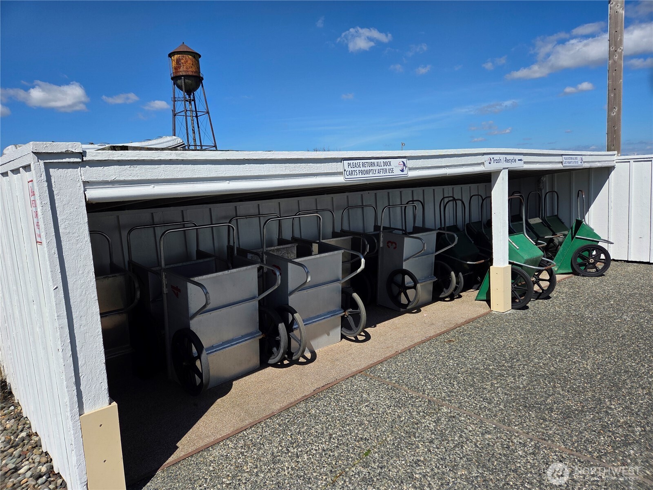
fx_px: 434
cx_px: 326
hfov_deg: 73.9
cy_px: 245
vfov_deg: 58.9
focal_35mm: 23
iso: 80
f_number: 1.8
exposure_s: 1/7328
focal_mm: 5.4
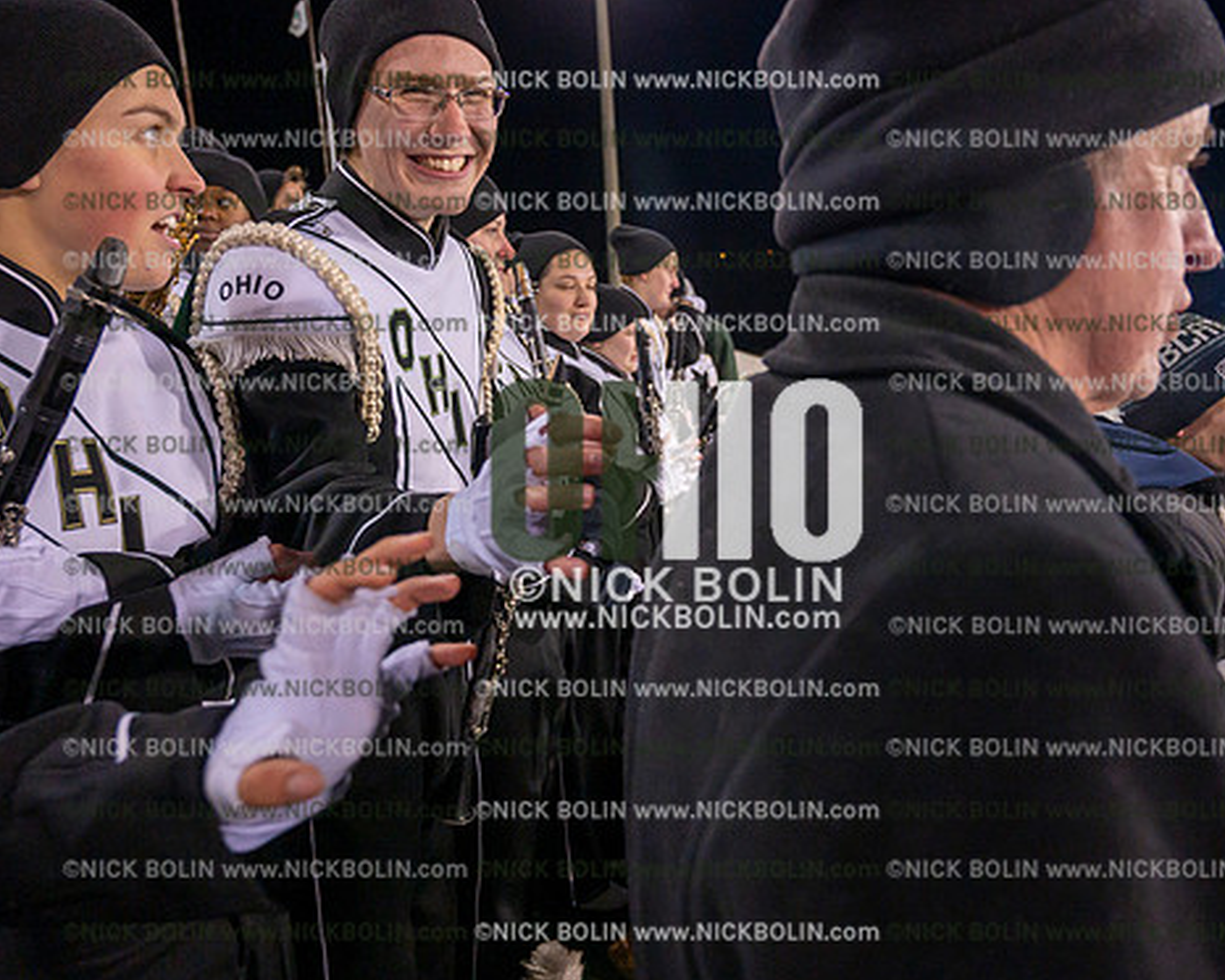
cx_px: 676
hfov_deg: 62.1
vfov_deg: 51.5
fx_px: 1015
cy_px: 504
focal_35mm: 28
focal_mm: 24
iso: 5000
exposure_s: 1/640
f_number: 4.5
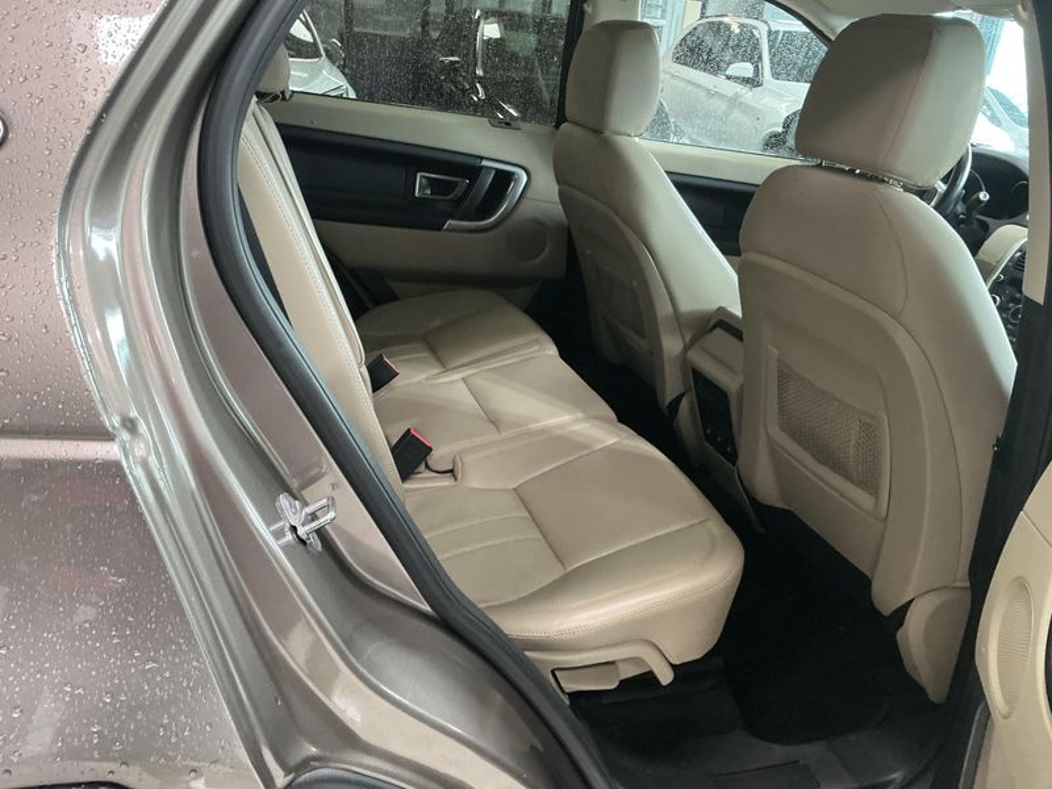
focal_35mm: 28
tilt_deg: -20.9
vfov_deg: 49.7
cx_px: 526
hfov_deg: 63.4
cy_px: 394
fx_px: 851
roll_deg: -6.1
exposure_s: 1/55
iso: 320
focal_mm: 3
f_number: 1.8
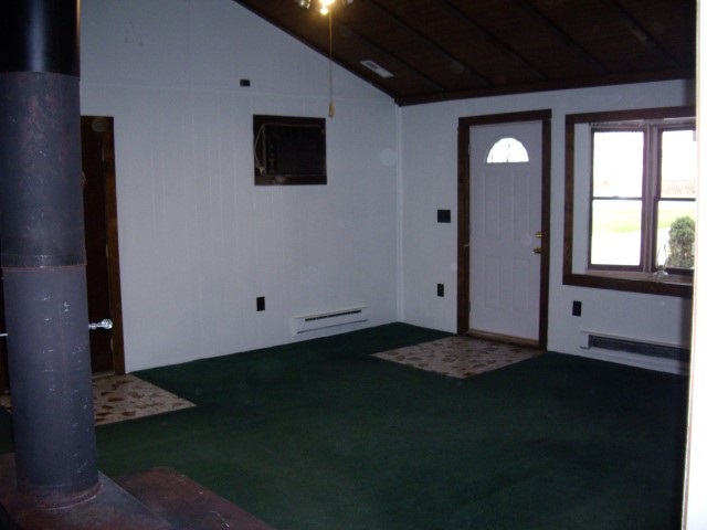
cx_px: 354
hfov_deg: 49.0
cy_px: 265
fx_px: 776
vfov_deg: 37.7
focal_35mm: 38
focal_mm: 7.9
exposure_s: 1/40
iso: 400
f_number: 2.8
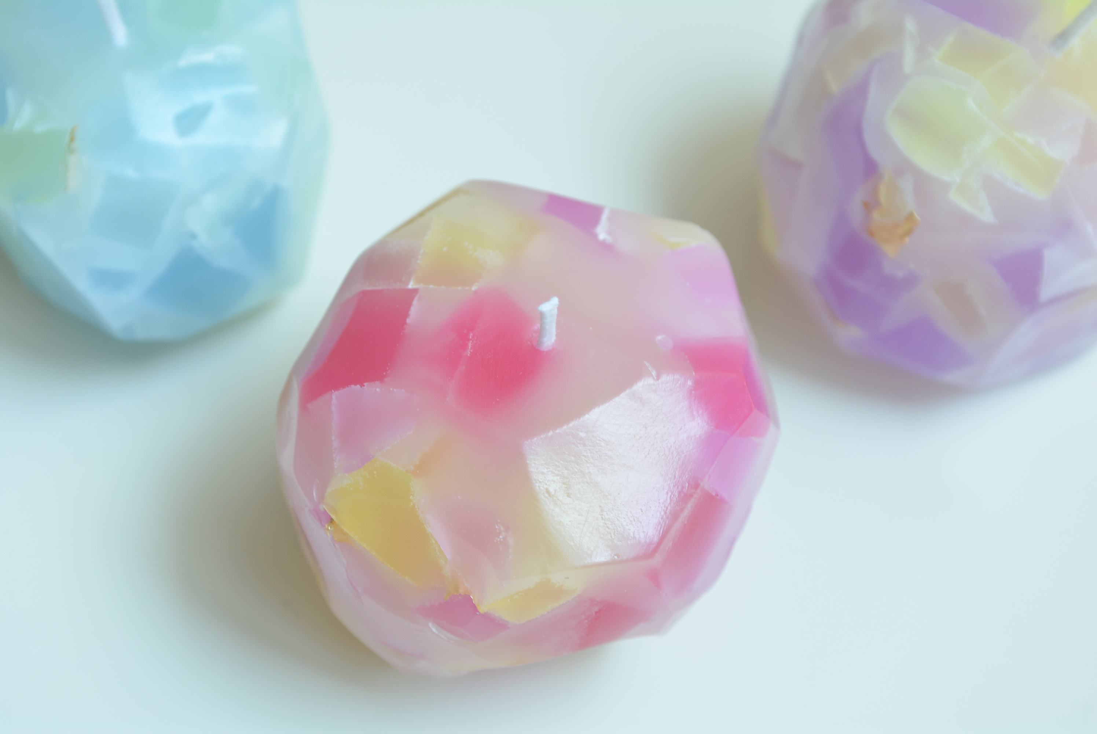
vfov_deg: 18.2
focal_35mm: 75
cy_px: 367
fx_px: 2287
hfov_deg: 27.0
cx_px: 548
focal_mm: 50
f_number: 7.1
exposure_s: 1/60
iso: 400
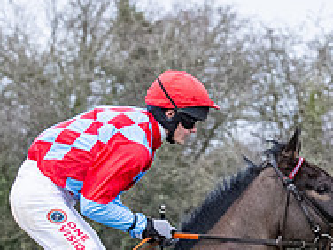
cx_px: 334
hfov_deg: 3.8
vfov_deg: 2.9
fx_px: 4954
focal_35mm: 515
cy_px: 489
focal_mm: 70
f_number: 4
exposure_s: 1/1000
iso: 1600
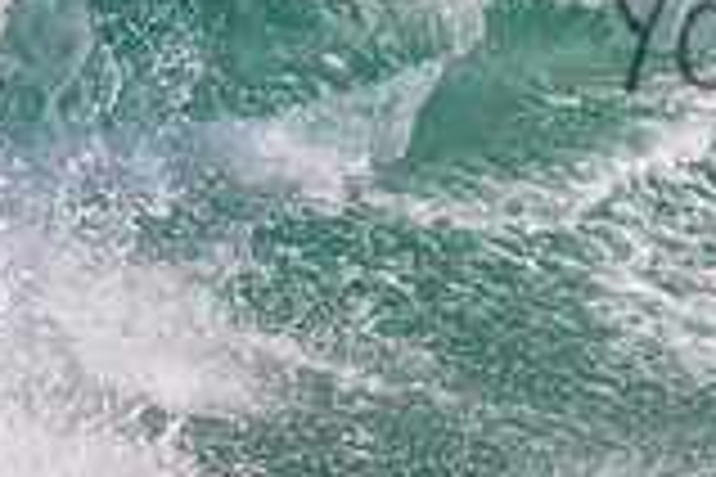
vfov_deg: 0.5
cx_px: 1067
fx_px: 58210
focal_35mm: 2927
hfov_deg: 0.7
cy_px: -16
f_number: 11
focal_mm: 800
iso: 1400
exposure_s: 1/2000
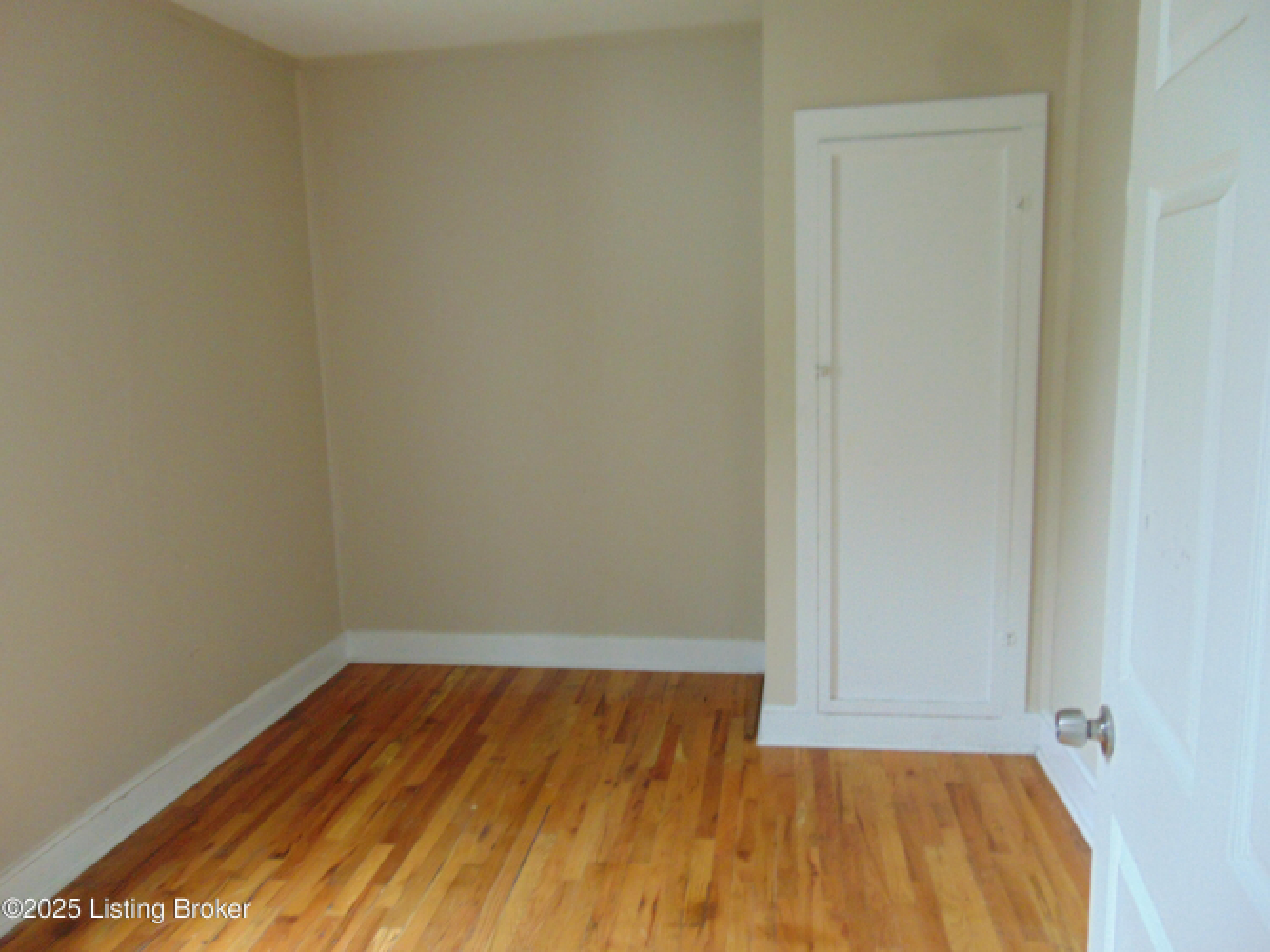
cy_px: 476
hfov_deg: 69.4
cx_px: 635
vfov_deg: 54.9
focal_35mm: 25
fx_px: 917
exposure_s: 1/30
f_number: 3
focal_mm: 4.5
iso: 250
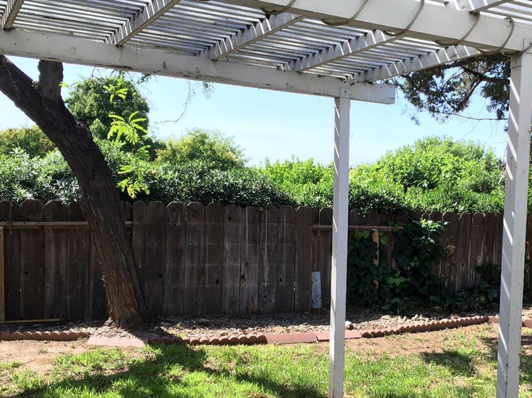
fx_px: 722
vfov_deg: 30.6
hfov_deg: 39.3
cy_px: 273
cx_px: 403
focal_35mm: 47
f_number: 2.2
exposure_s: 1/386
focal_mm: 4.15
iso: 25
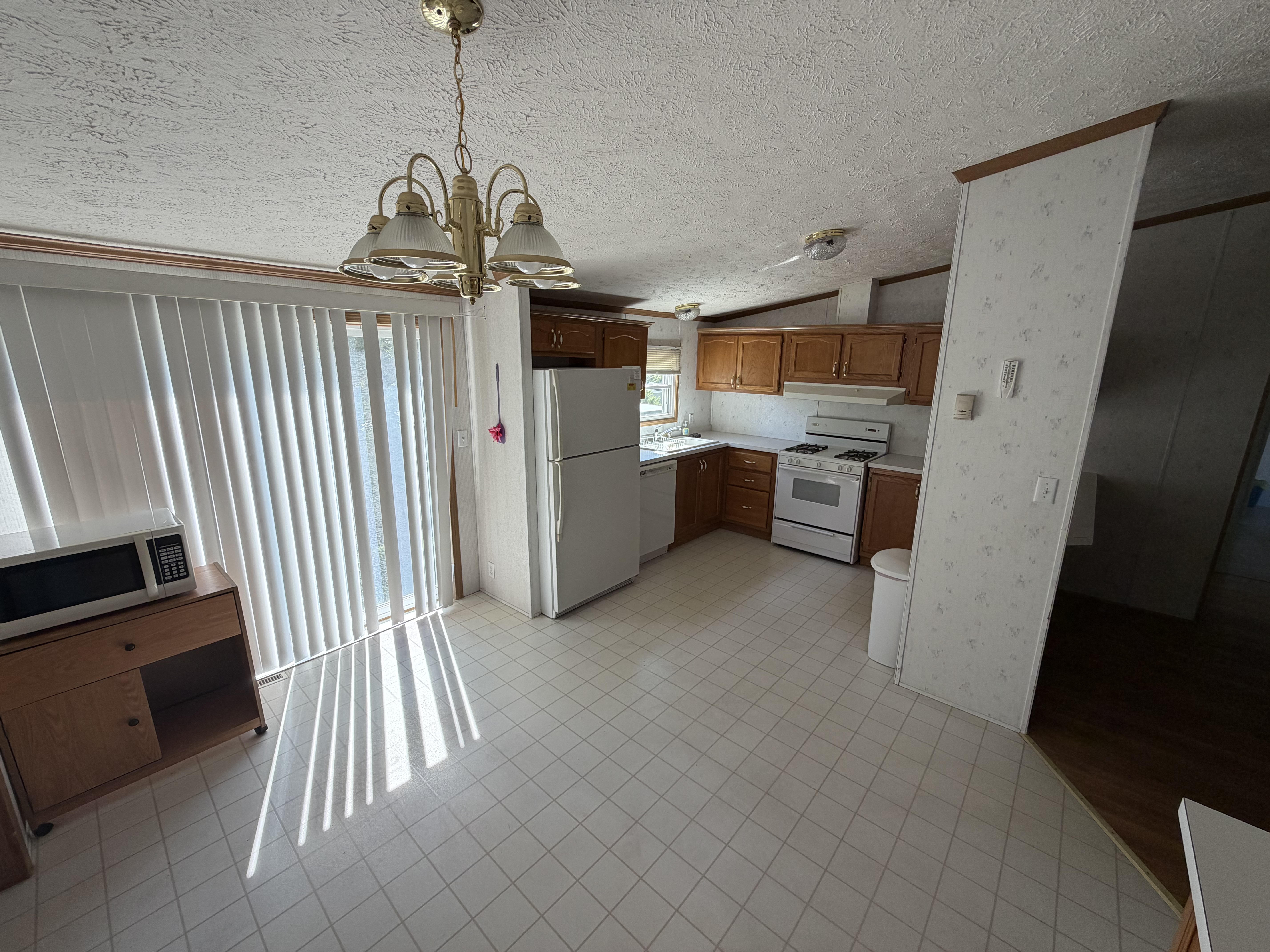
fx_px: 514
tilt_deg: -13.0
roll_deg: -1.0
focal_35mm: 14
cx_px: 635
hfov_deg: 102.1
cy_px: 476
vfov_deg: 85.7
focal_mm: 2.22
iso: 64
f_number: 2.2
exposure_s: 1/121
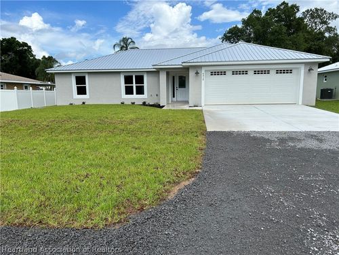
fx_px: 255
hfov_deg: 67.3
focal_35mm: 26
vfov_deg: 53.1
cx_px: 170
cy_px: 128
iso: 50
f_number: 1.5
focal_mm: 5.7
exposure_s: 1/4274
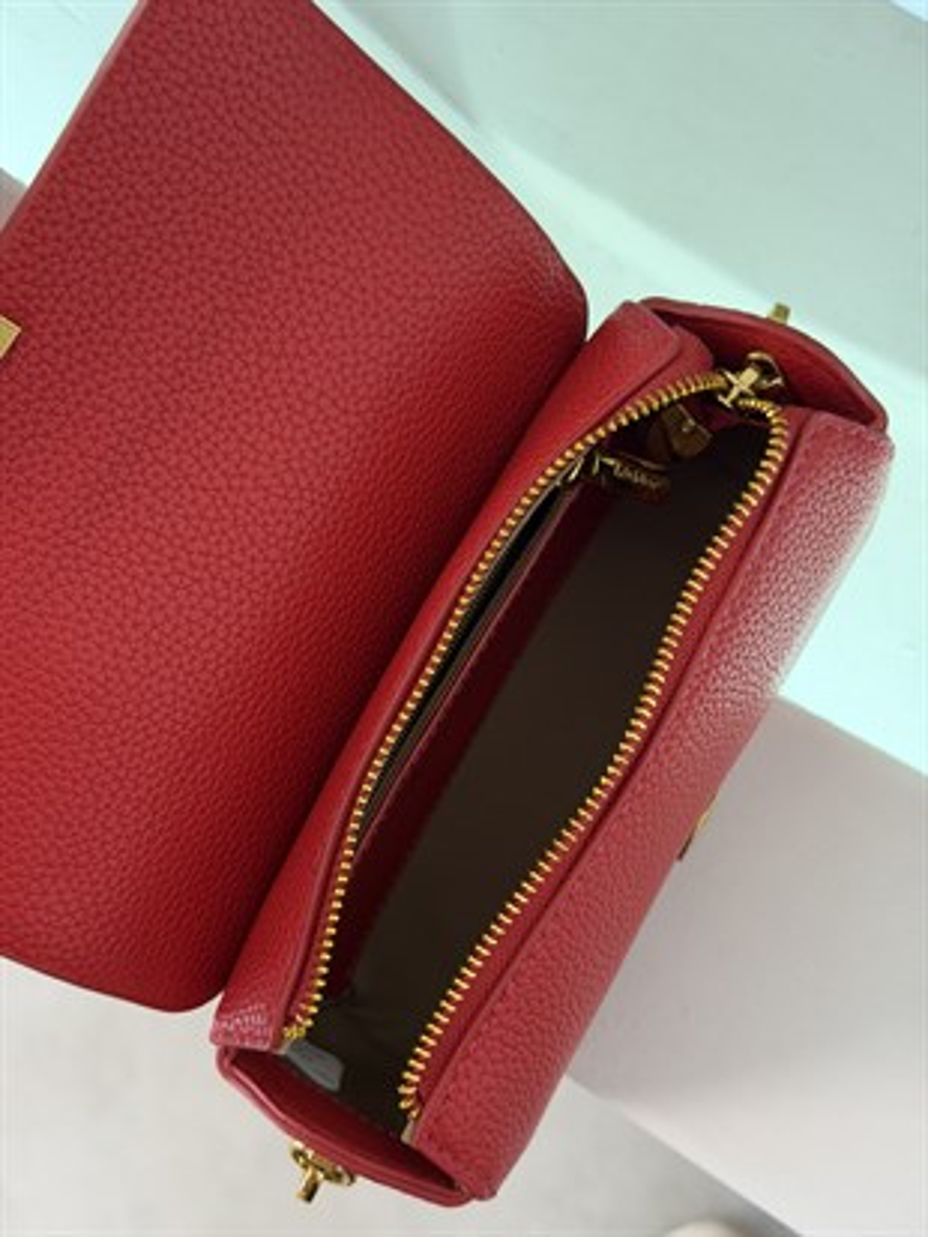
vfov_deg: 39.6
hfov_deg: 30.3
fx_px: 1715
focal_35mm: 48
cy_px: 618
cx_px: 464
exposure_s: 1/101
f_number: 1.78
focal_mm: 6.76
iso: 125
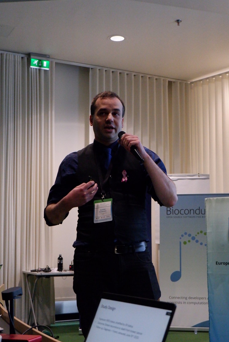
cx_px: 121
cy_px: 206
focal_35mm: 54
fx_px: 514
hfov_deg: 25.1
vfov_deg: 36.7
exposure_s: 1/320
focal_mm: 29.6
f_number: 4.5
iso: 6400
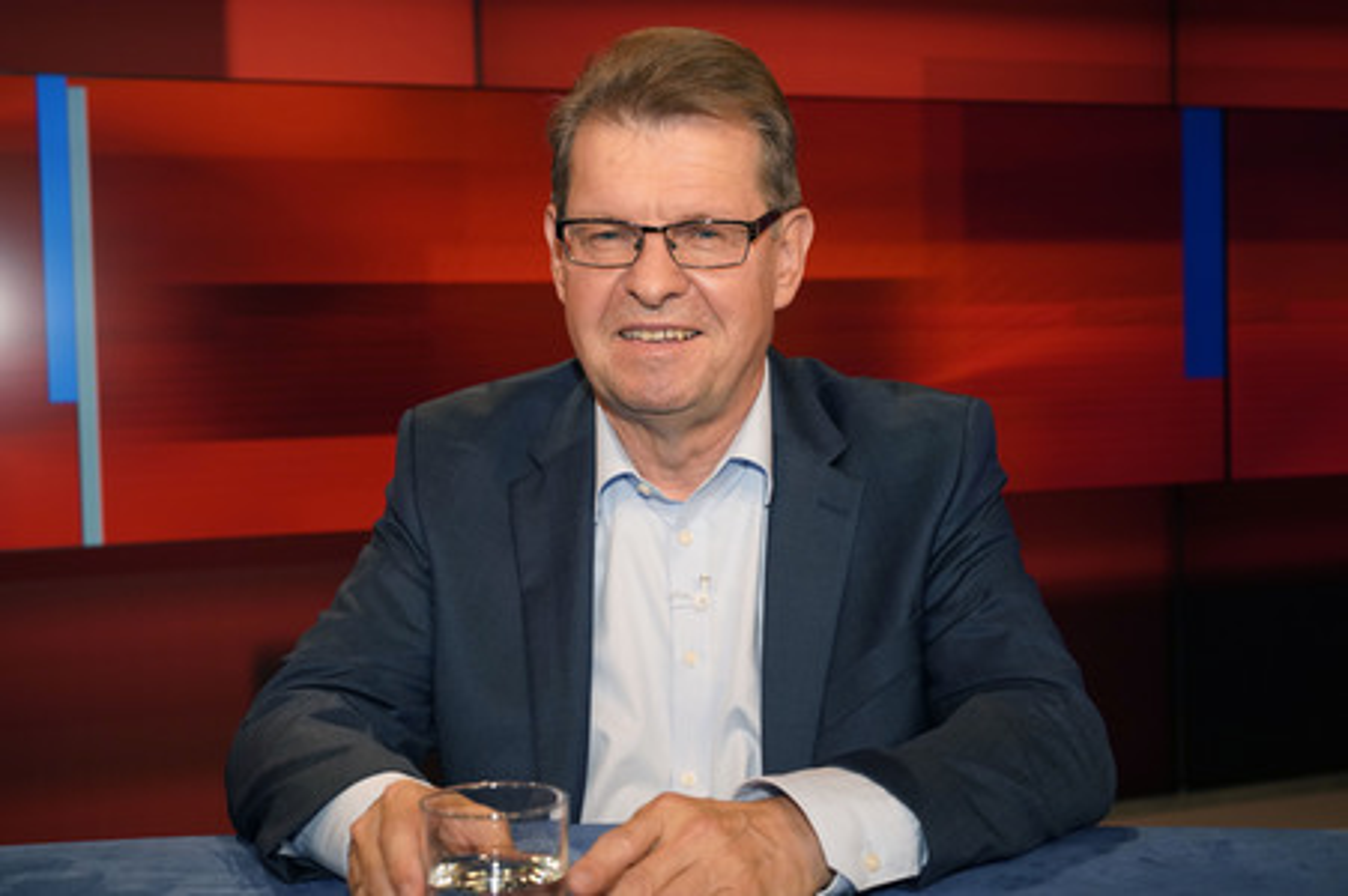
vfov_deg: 30.5
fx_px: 1646
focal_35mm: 44
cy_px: 448
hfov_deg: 44.5
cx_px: 674
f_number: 4.5
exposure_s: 1/160
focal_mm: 44
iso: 1600
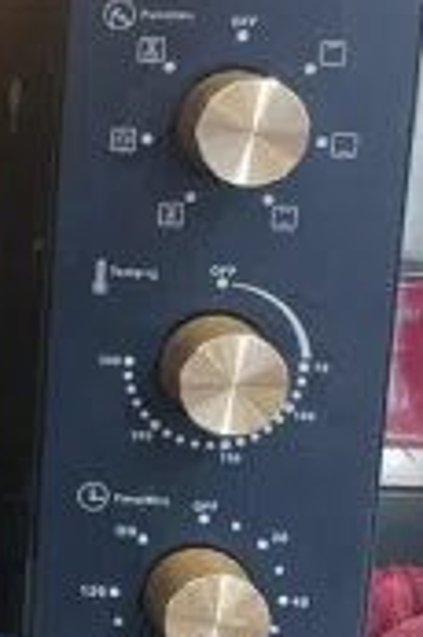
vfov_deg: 20.4
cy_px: 280
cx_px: -467
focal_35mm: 100
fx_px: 1766
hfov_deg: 11.9
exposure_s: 1/33
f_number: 1.6
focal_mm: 4.2
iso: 500
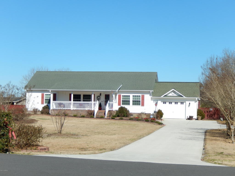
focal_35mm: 73
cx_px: 118
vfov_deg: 20.2
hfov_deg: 26.7
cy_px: 88
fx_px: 496
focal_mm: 13.1
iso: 125
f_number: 4.9
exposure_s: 1/800
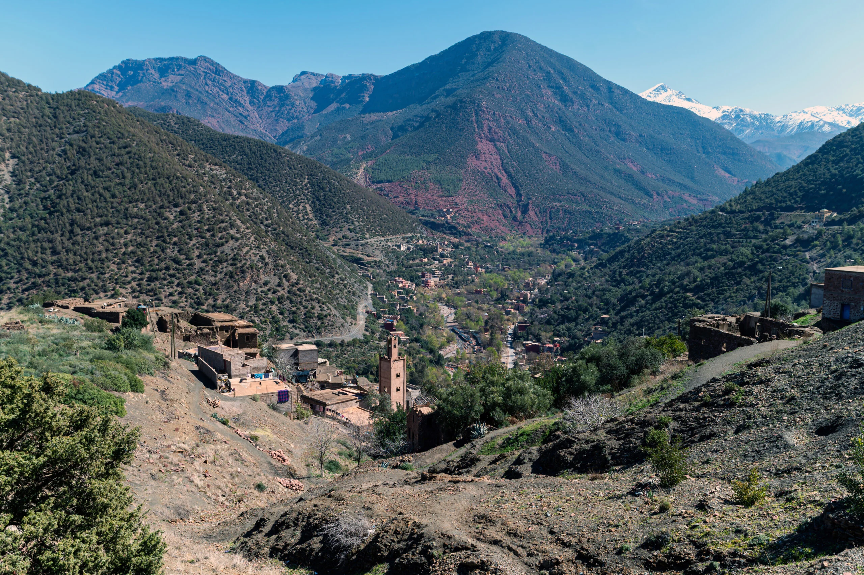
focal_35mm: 30
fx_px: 719
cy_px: 288
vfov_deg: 43.5
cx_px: 432
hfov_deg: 62.0
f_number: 5
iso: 250
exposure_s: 1/1000
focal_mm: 30
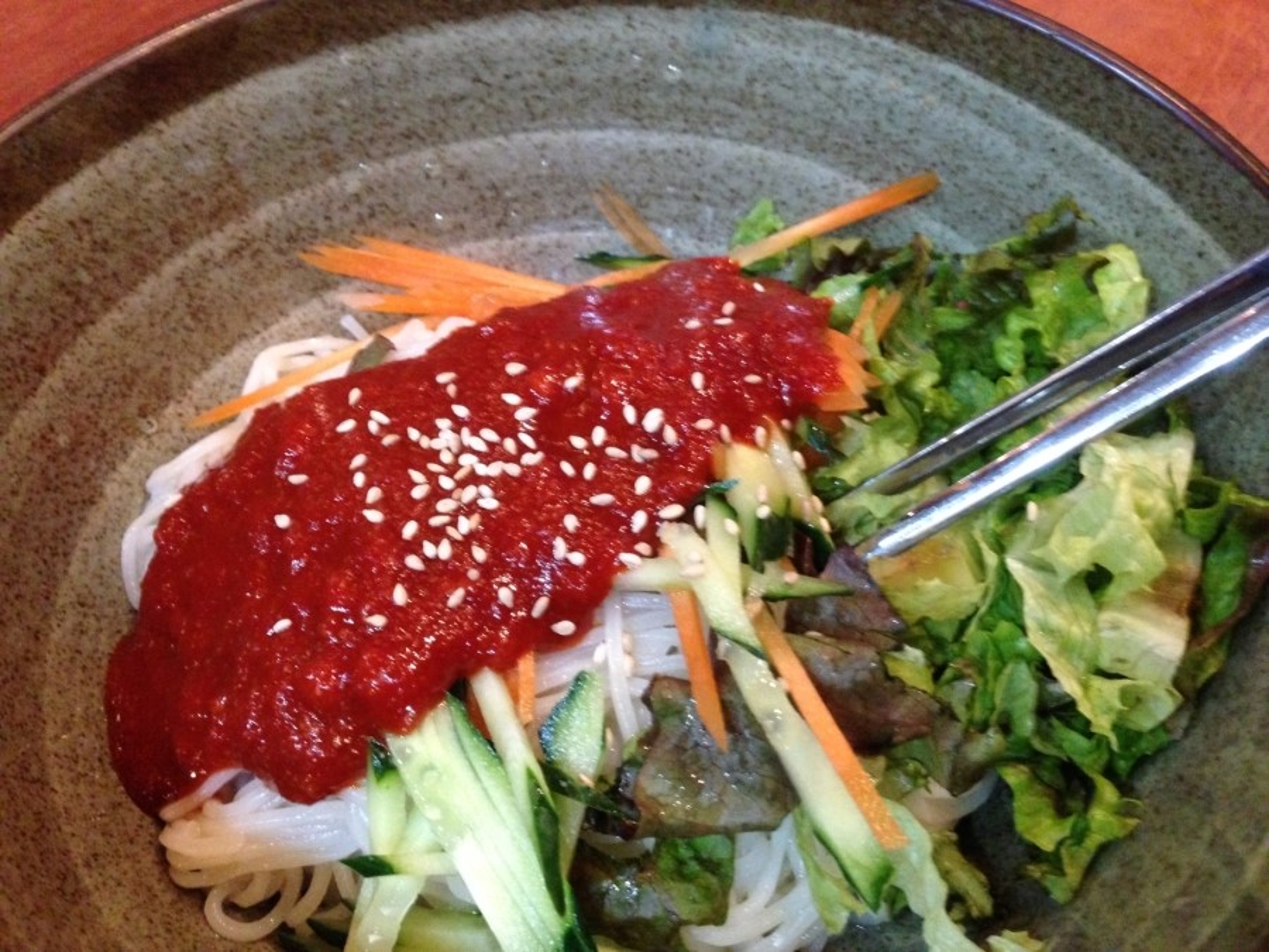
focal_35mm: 33
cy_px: 476
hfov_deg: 55.4
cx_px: 634
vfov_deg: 42.9
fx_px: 1210
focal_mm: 4.12
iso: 500
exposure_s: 1/15
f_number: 2.4
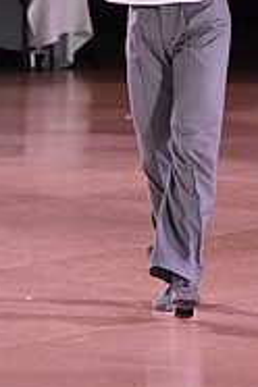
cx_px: 120
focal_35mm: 436
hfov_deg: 3.2
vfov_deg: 4.7
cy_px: -179
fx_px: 4687
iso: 2500
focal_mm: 140
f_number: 5.6
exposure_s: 1/320
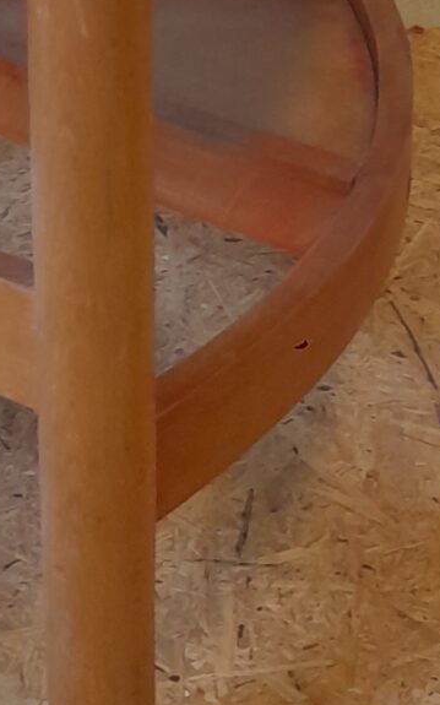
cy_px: 50
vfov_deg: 17.4
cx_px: 203
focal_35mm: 118
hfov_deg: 11.1
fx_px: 2266
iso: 125
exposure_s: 1/50
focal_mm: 4.6
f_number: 2
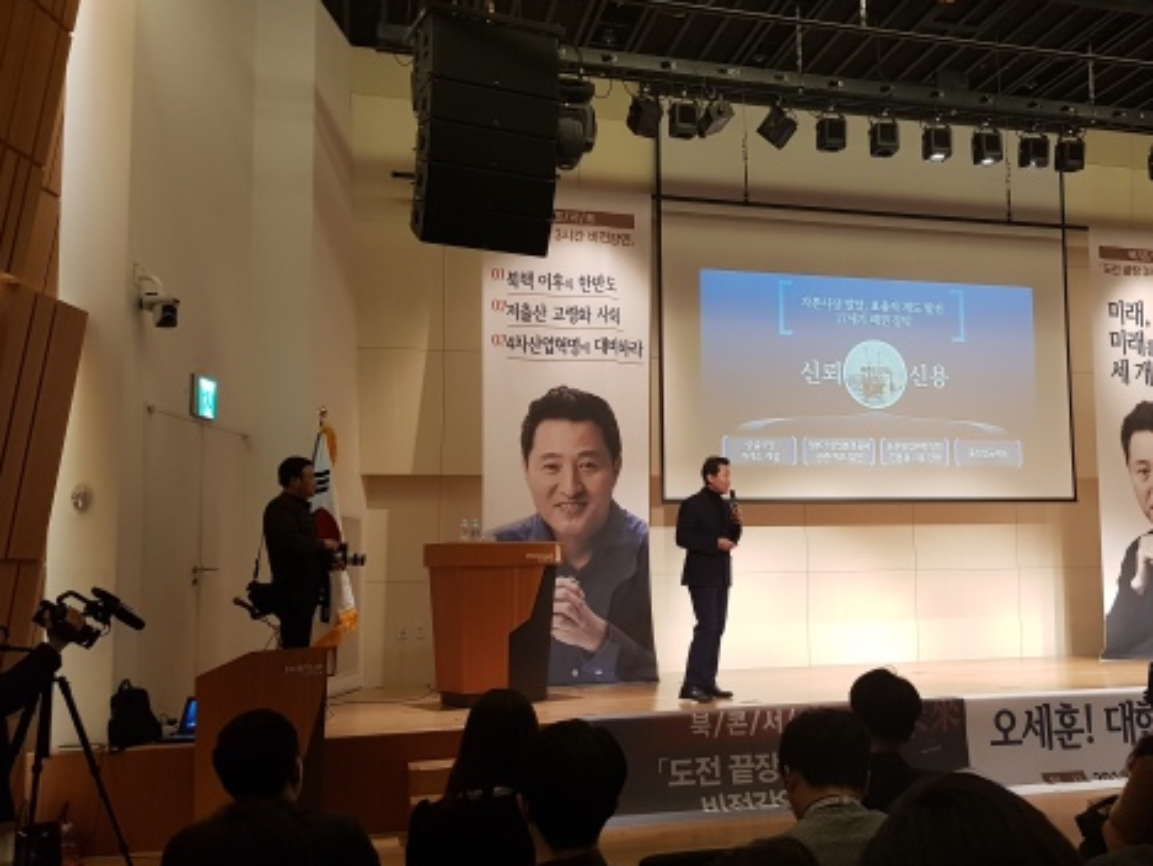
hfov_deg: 50.4
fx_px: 1199
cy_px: 469
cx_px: 769
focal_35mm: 36
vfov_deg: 39.6
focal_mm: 4.2
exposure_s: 1/60
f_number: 1.7
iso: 200
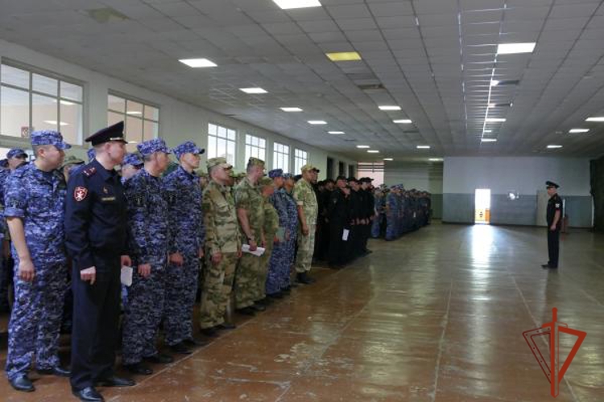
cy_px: 201
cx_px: 302
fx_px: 554
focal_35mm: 33
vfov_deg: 40.0
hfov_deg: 57.2
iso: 1600
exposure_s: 1/25
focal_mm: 11.86
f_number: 3
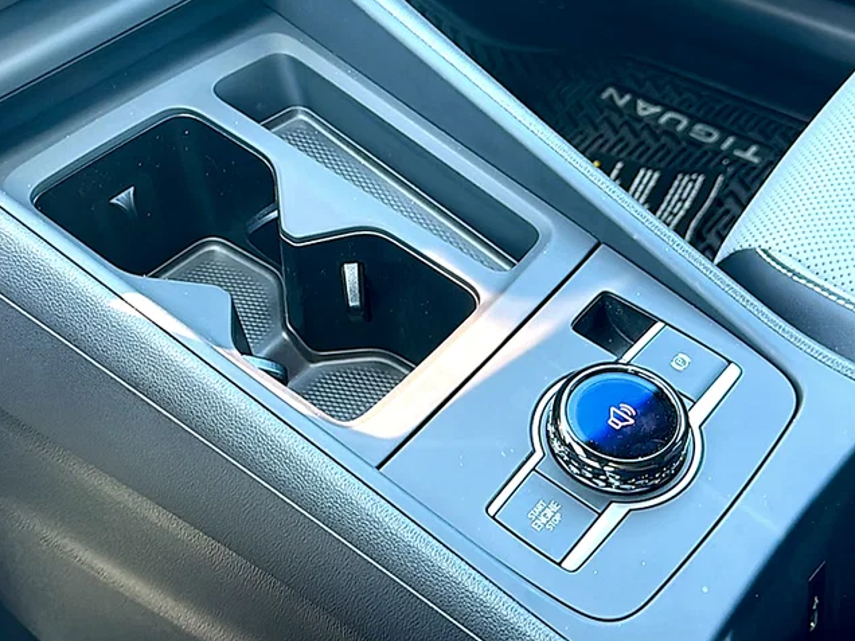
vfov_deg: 32.9
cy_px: 294
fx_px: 1087
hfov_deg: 42.9
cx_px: 386
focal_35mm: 44
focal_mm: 6.86
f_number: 1.78
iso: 80
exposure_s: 1/50
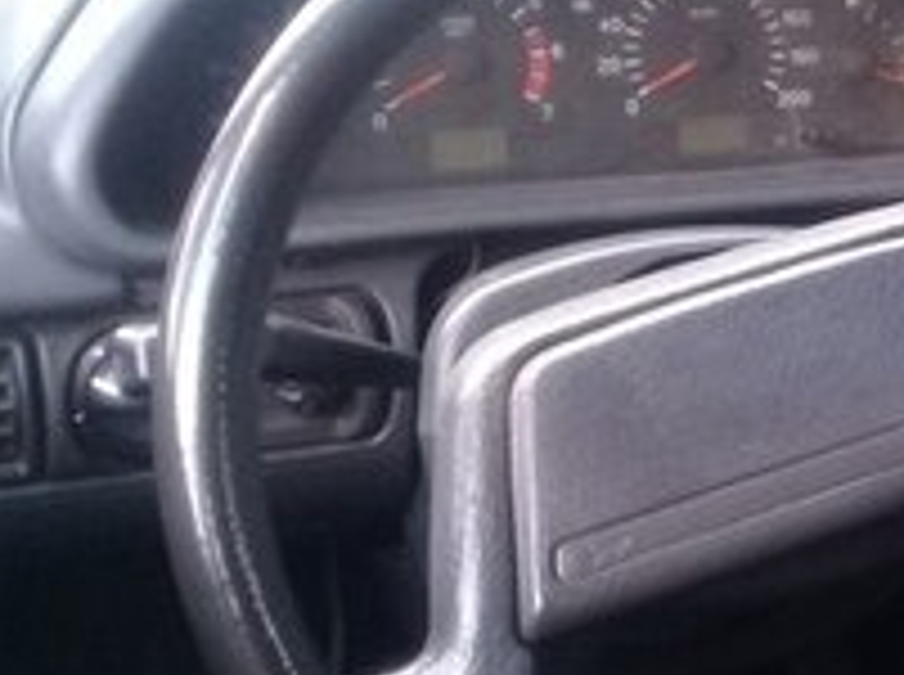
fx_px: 2659
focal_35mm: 102
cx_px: 1462
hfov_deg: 17.0
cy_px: 259
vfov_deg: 14.4
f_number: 2.2
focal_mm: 3.3
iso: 64
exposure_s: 1/33
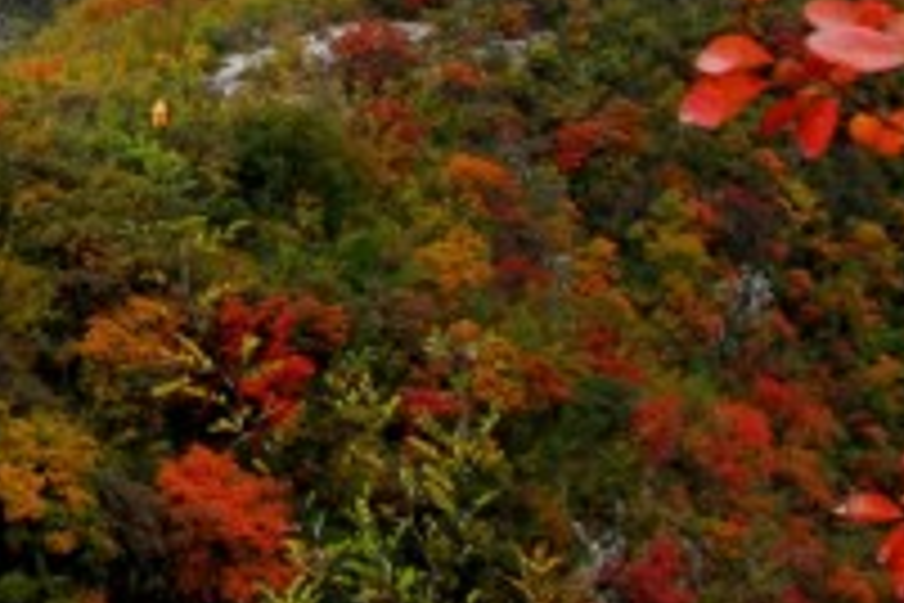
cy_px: -148
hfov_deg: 19.5
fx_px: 2611
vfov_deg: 12.8
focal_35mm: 104
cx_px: 211
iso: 200
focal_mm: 18
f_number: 8
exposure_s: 1/80
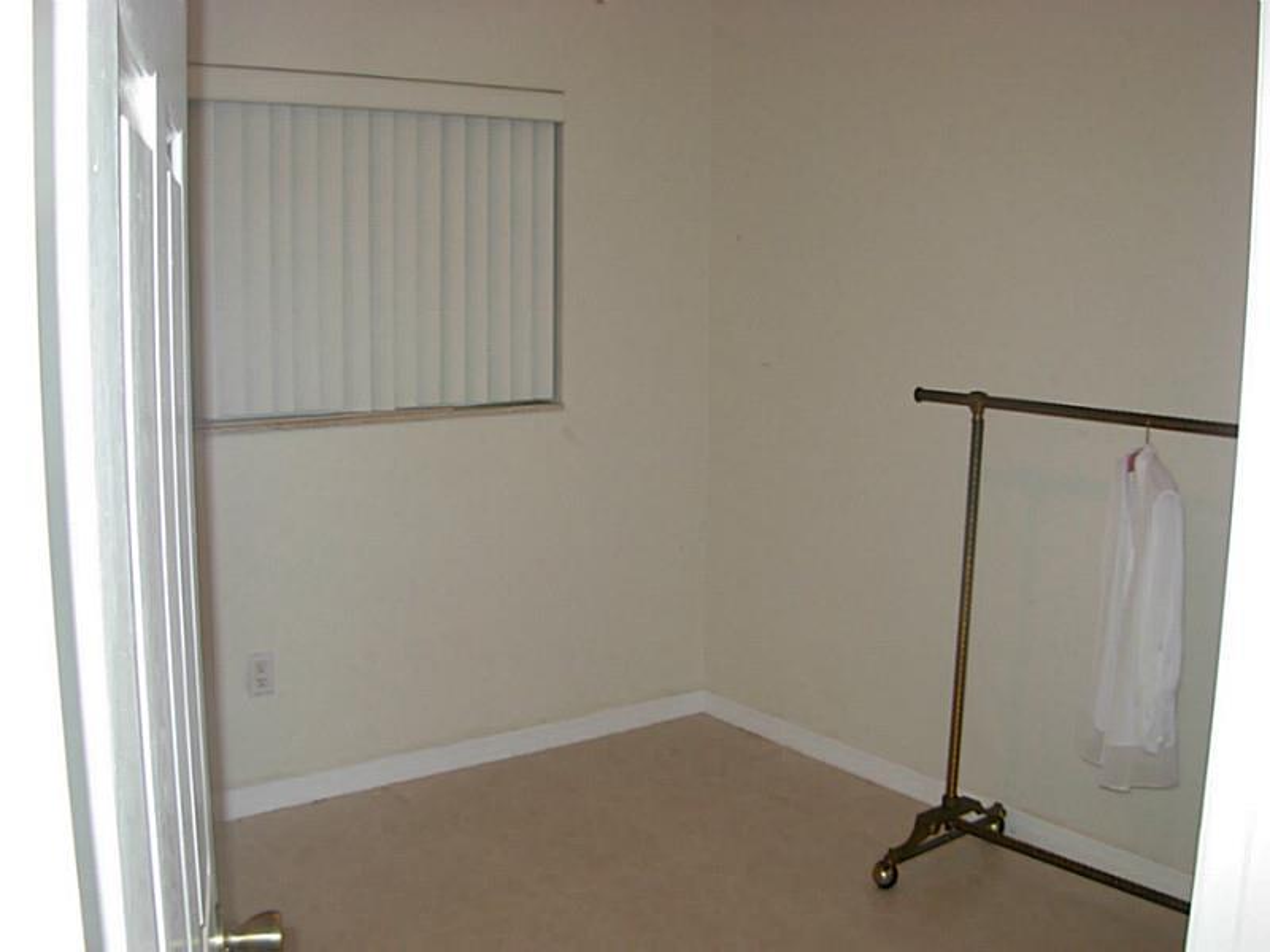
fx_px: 1394
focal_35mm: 38
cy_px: 476
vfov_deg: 37.7
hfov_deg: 49.0
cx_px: 635
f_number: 2.9
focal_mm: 6.3
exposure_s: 1/27.6
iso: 97
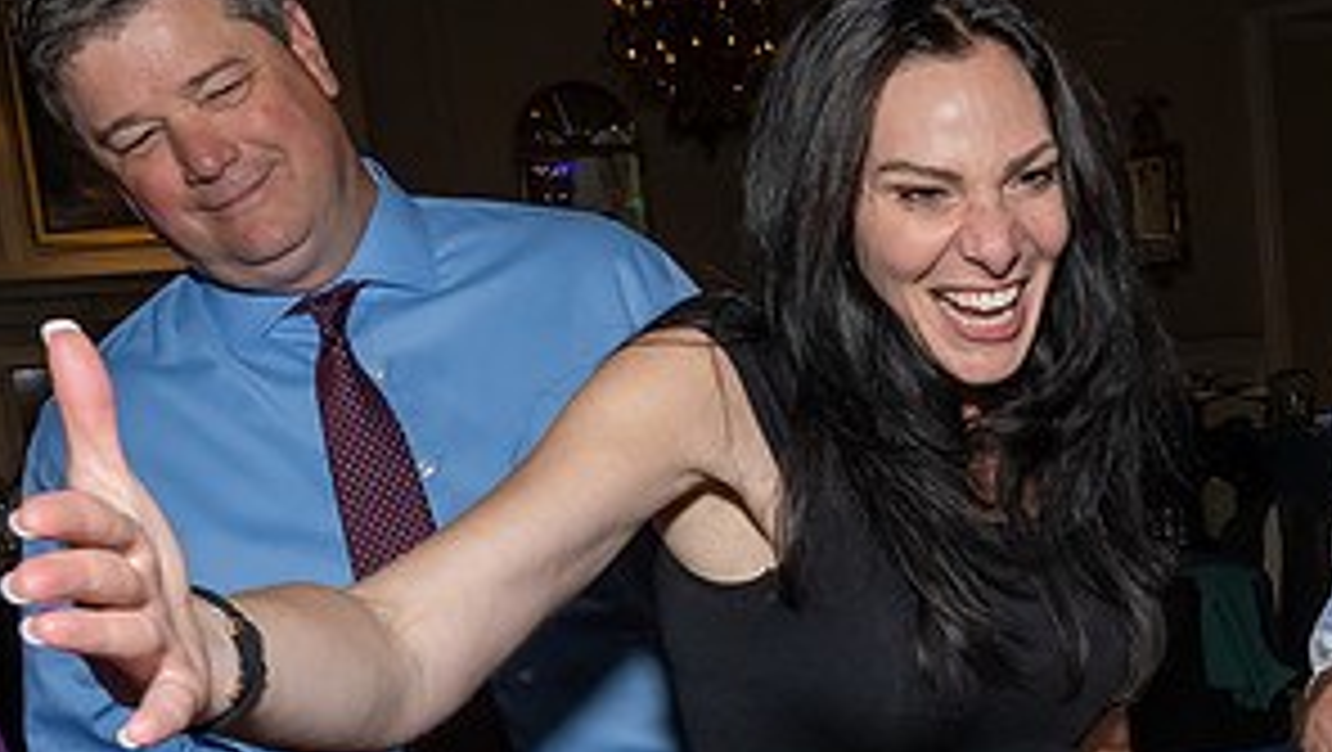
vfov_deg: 21.2
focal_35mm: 56
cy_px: 600
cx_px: 1212
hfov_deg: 35.0
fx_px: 1979
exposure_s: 1/250
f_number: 8
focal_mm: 17
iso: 1000
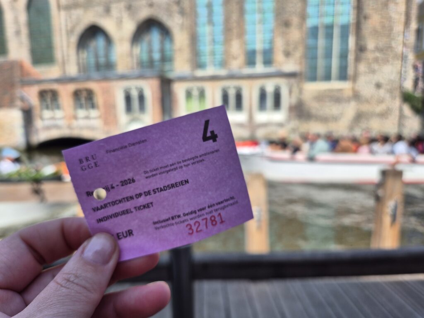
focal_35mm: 23
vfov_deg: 58.9
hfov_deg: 73.9
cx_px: 212
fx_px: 282
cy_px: 159
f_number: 1.8
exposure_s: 1/984
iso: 25
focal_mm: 5.4
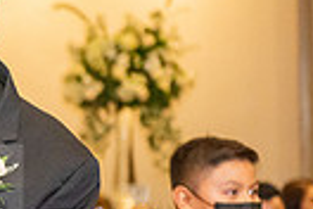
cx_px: -178
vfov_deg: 4.5
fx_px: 2678
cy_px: 201
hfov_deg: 6.6
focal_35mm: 308
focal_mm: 70
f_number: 2.8
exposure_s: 1/250
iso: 1600
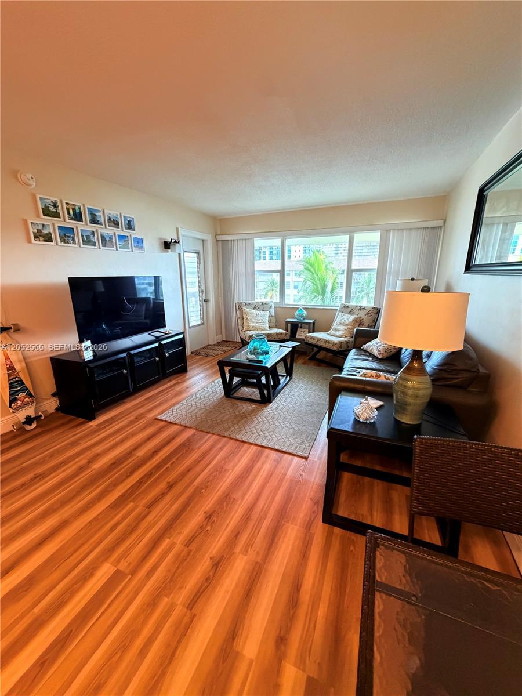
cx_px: 261
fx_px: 281
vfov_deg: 102.1
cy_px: 348
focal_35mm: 14
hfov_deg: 85.7
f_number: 2.2
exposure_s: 1/60
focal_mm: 2.22
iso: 640
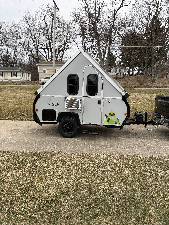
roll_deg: -2.4
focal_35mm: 24
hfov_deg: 56.8
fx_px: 156
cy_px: 112
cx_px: 84
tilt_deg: -8.7
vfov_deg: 71.6
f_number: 1.78
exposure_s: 1/909
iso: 80
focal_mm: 6.76
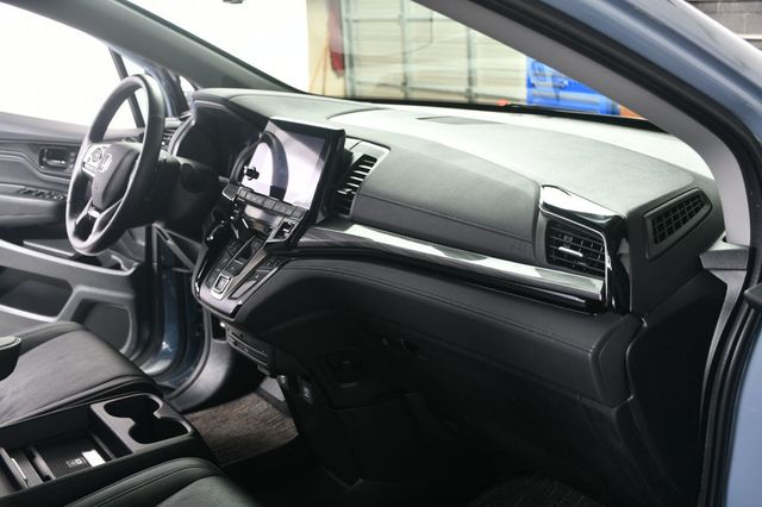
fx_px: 952
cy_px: 254
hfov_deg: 43.6
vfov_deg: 29.8
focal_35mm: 45
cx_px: 381
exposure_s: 1/160
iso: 100
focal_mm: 30
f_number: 4
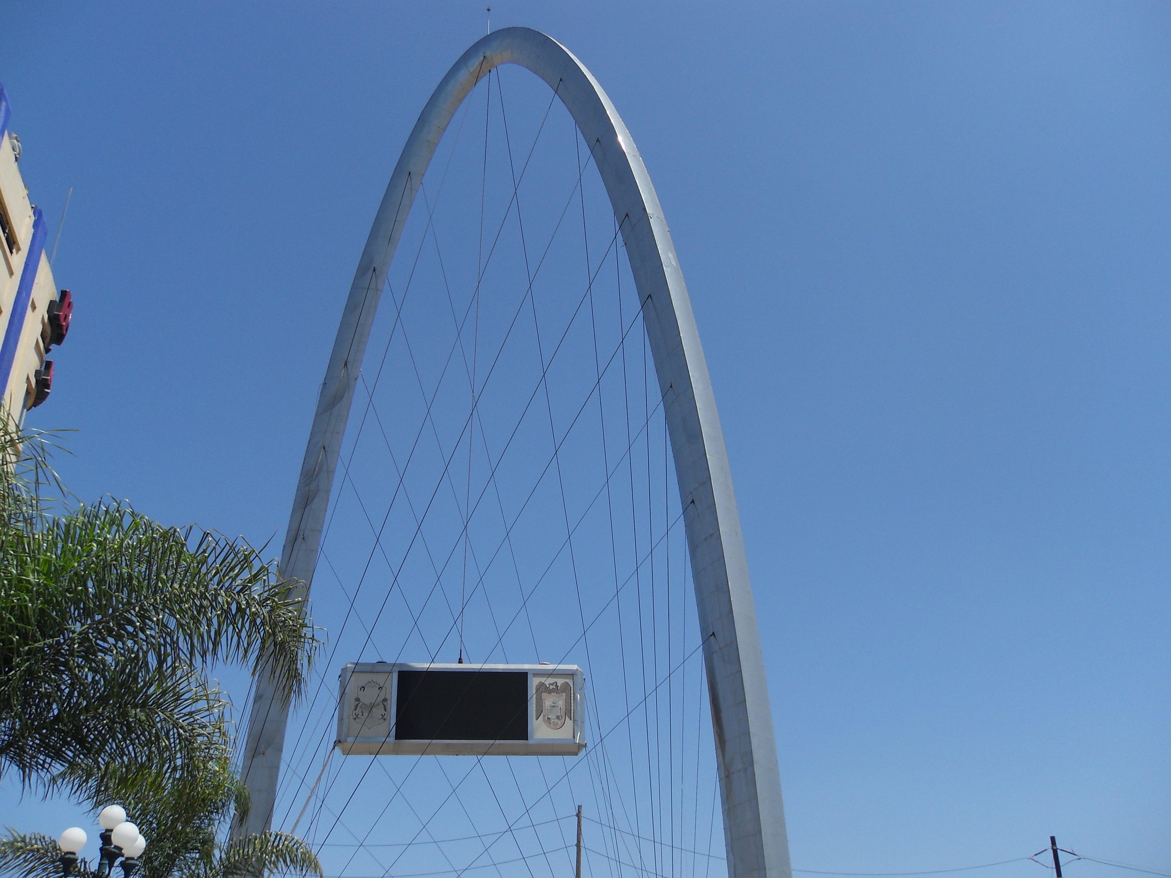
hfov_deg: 52.6
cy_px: 439
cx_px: 586
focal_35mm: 35
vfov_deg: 40.7
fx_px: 1184
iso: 80
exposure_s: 1/250
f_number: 8.2
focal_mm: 6.3
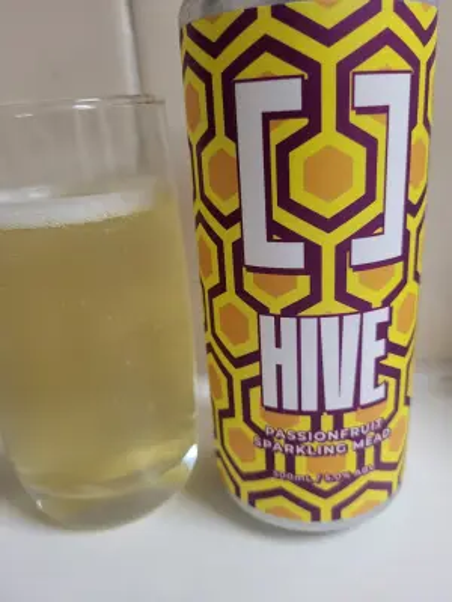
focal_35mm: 26
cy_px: 301
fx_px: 453
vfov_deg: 67.3
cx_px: 226
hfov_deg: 53.1
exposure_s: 1/50
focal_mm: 5.4
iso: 500
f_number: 1.8
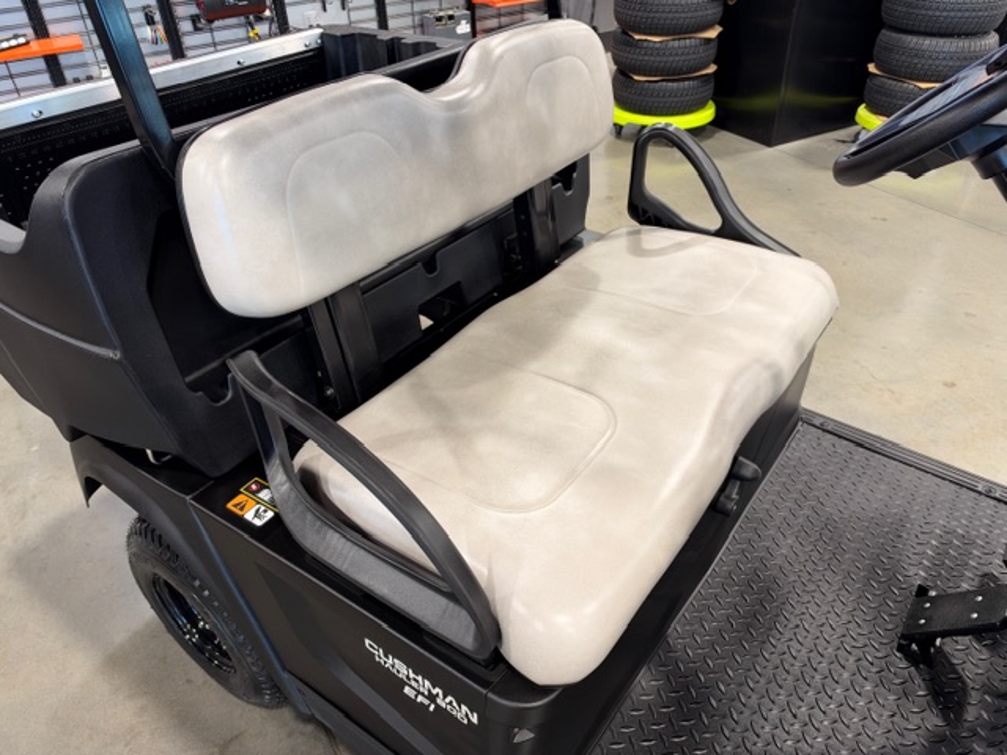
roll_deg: +3.1
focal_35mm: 24
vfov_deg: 56.8
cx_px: 504
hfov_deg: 71.6
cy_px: 378
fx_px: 698
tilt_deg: -36.3
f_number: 1.8
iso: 250
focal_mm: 6.93
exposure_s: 1/60
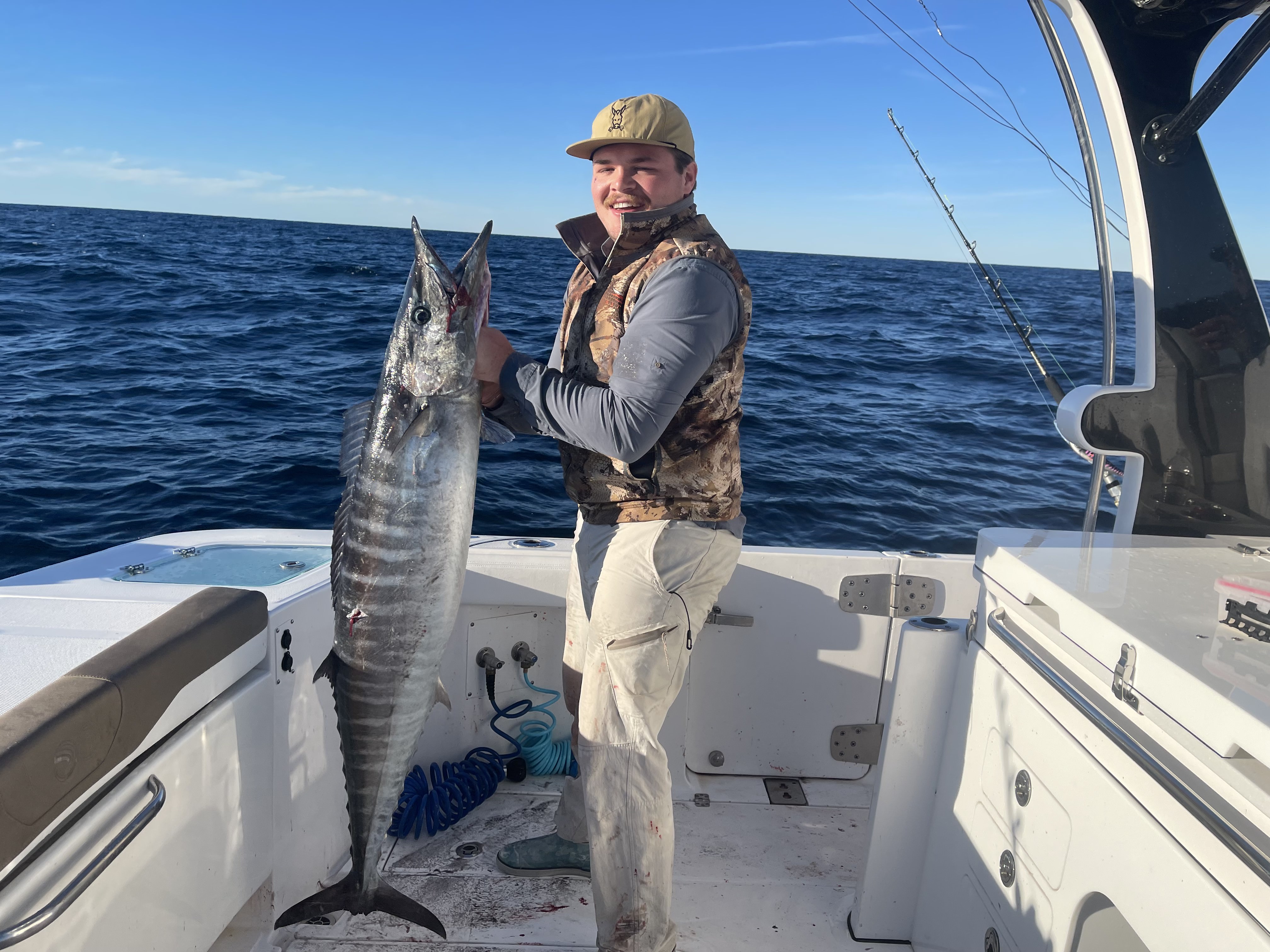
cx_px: 635
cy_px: 476
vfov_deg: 54.9
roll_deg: -2.8
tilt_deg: -11.8
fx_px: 917
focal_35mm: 25
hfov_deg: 69.4
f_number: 1.6
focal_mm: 5.1
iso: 32
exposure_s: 1/3257
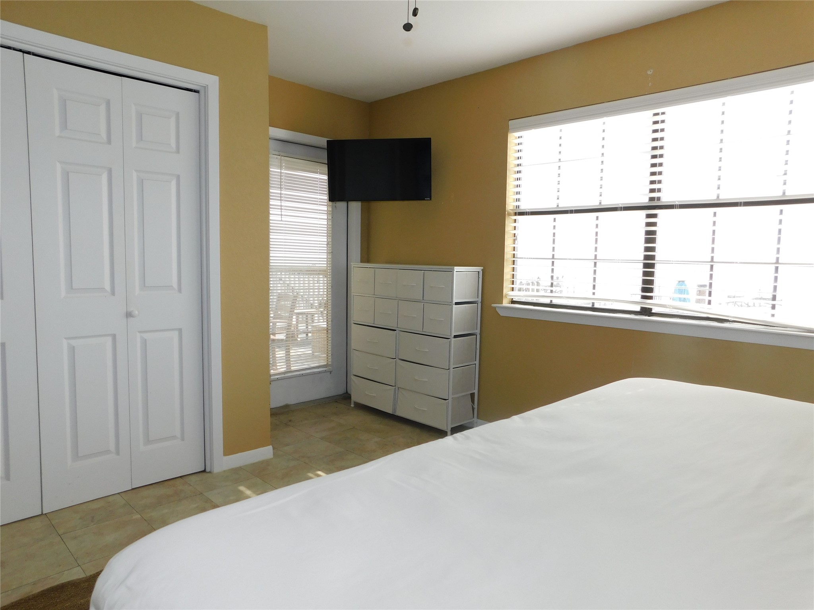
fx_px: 541
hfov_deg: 73.9
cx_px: 407
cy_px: 305
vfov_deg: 58.9
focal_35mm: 23
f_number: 3
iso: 125
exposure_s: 1/320
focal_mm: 4
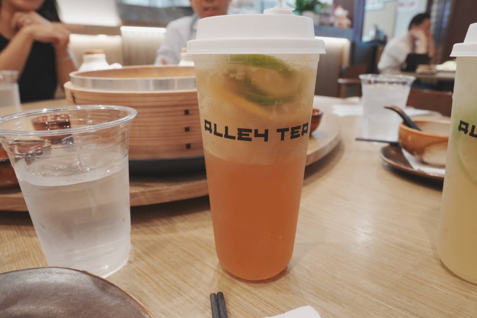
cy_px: 159
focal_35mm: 24
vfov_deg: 53.1
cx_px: 238
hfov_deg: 73.8
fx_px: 318
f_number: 9
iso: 2000
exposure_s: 1/30
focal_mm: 24
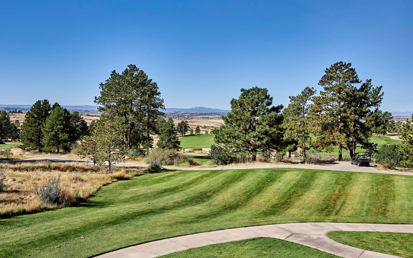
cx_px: 191
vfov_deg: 36.3
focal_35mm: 35
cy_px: 121
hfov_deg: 55.3
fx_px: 394
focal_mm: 30
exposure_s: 1/1600
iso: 400
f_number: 10
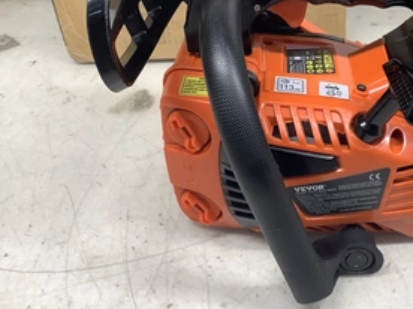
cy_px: 102
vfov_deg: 31.9
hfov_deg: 41.2
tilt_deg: -32.7
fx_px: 537
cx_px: 296
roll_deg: +2.2
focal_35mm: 45
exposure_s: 1/60
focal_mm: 3.3
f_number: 2.4
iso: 80
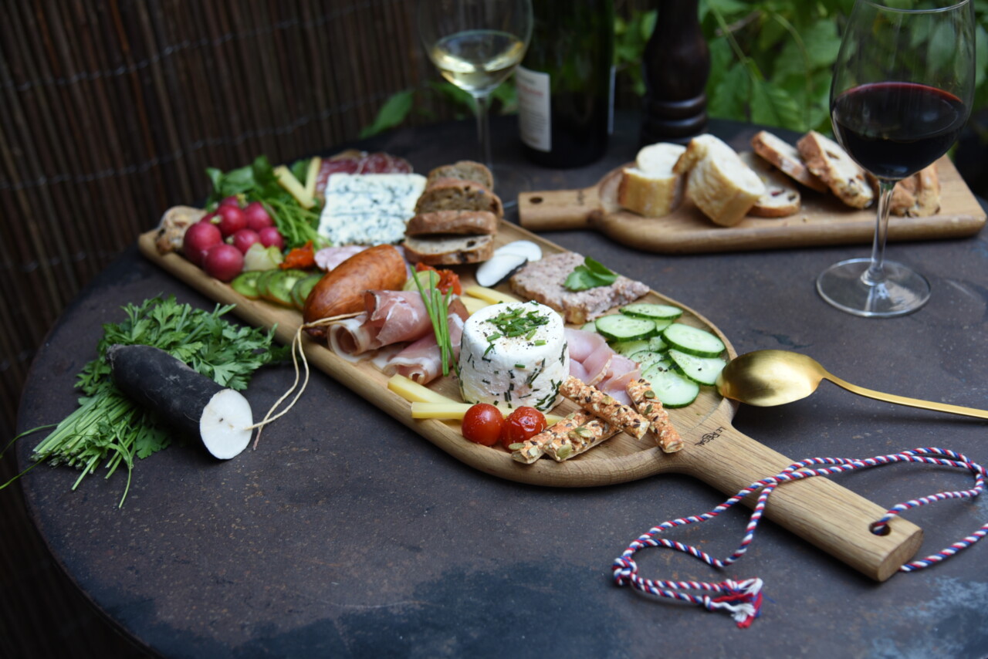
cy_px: 330
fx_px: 1427
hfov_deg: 38.2
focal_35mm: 52
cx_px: 494
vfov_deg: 26.0
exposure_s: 1/100
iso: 320
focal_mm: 52
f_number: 4
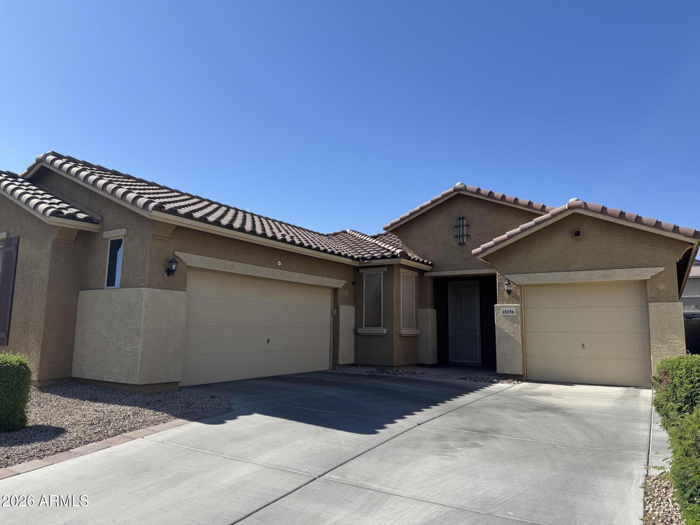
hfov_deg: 71.6
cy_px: 262
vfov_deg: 56.8
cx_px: 350
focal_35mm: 24
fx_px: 485
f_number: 1.78
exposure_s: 1/4608
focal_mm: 6.76
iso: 80
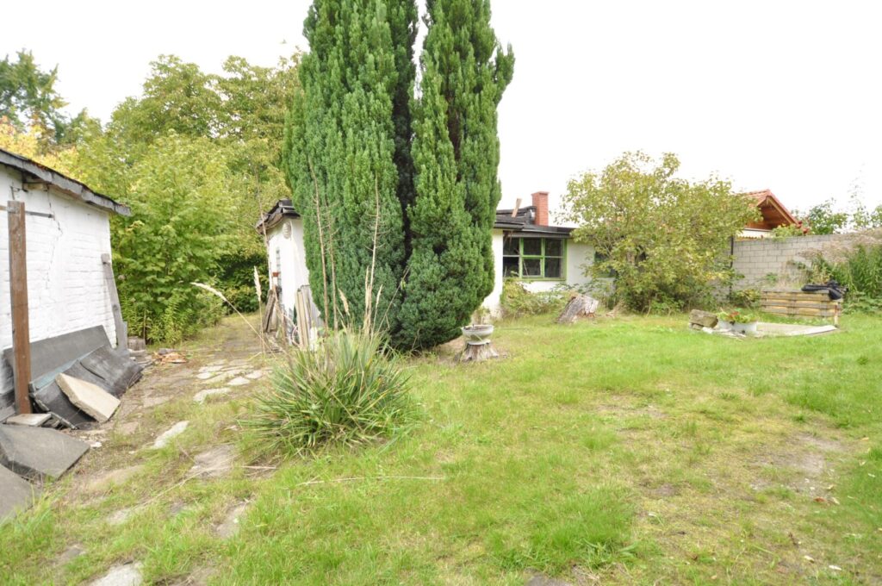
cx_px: 441
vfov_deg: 77.2
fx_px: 367
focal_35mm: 15
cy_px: 293
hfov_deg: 100.5
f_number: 3.5
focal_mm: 10
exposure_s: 1/13
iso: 200
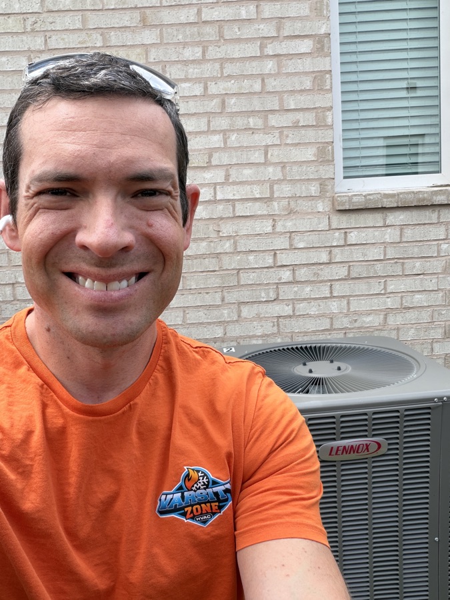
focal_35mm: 30
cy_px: 300
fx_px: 520
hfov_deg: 46.8
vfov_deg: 60.0
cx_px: 225
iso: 20
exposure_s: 1/157
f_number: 1.9
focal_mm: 2.71
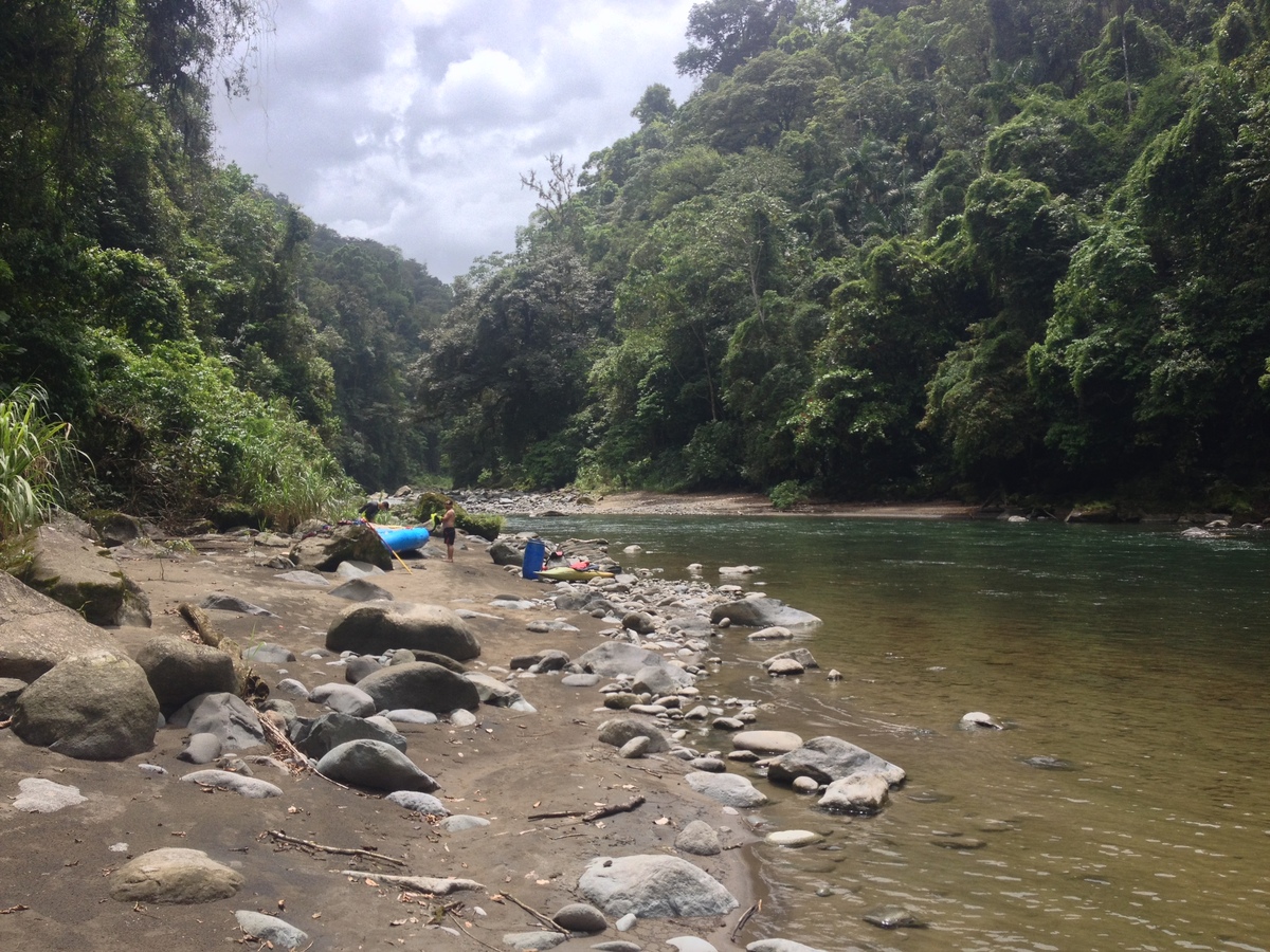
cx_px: 635
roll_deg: +1.4
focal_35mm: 35
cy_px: 476
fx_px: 1284
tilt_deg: -2.7
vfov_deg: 40.7
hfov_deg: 52.6
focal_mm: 4.28
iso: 50
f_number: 2.4
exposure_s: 1/951
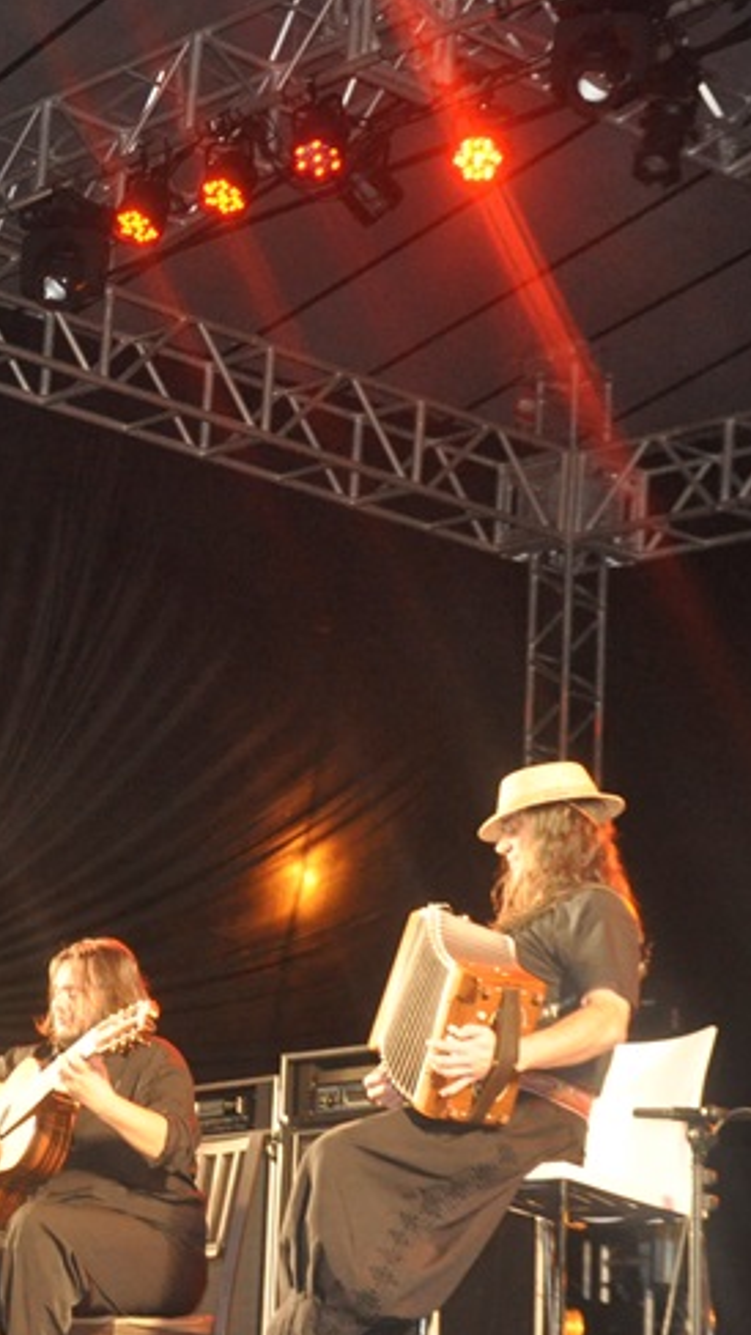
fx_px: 3646
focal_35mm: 103
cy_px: 663
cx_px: 47
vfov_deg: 20.7
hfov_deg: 11.7
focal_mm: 34
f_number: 4.5
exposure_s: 1/60
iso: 1250
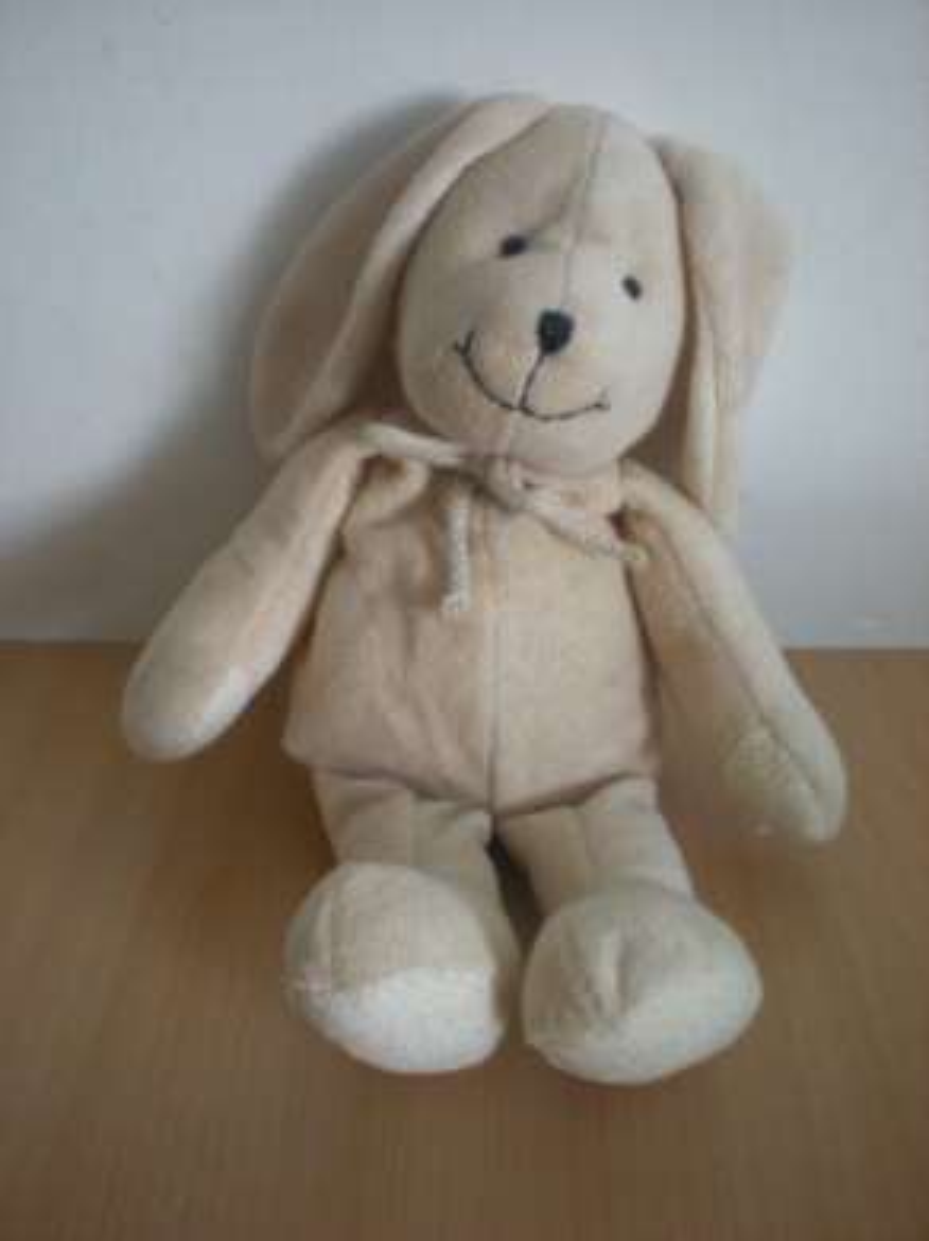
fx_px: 1361
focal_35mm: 38
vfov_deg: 49.0
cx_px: 464
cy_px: 620
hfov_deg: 37.7
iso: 200
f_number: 3.1
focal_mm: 6.3
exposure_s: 1/27
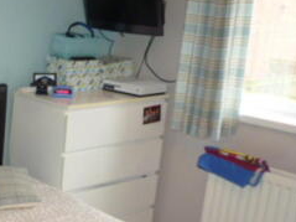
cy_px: 185
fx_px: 521
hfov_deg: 28.8
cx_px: -29
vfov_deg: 23.6
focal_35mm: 61
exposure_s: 1/30
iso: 320
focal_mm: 4.5
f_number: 2.8
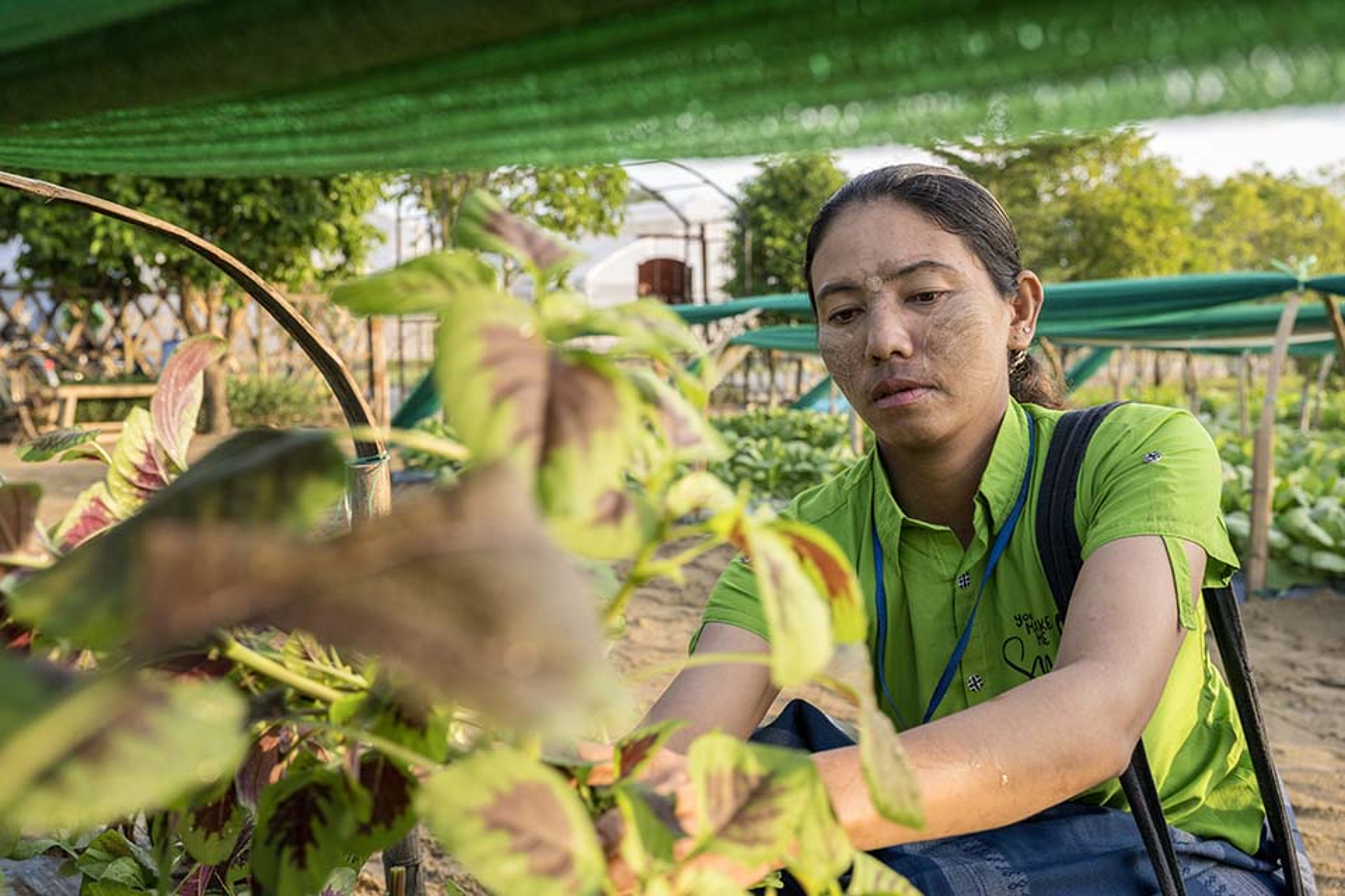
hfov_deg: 55.1
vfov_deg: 38.4
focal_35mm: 34
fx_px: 1289
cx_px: 672
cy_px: 448
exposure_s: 1/250
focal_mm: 34.5
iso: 500
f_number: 5.6
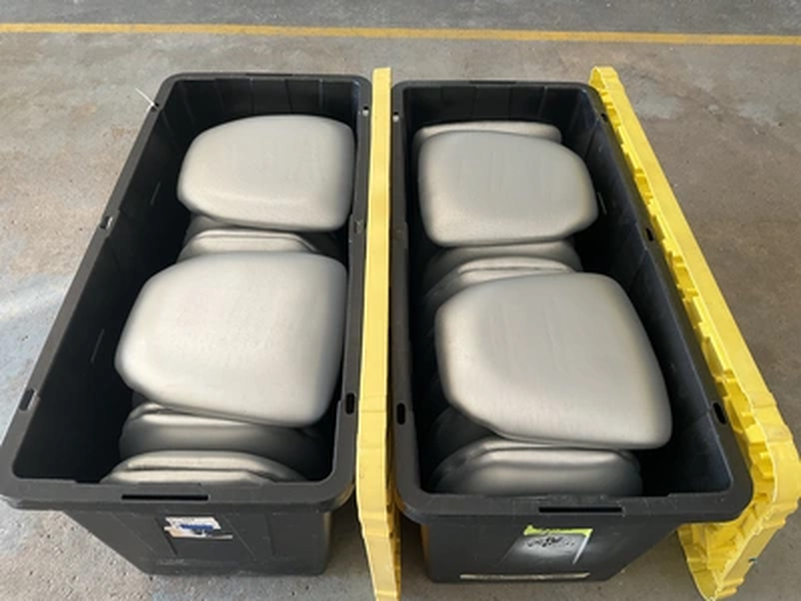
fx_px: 671
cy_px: 300
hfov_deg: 61.7
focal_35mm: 29
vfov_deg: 48.2
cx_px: 400
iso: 64
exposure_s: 1/60
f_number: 1.8
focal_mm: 3
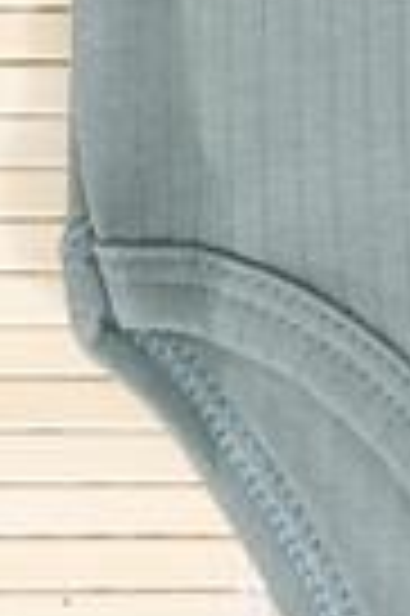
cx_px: 784
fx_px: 3973
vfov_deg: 8.6
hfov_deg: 5.8
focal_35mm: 232
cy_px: -378
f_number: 6.4
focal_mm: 35
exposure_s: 1/200
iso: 2500
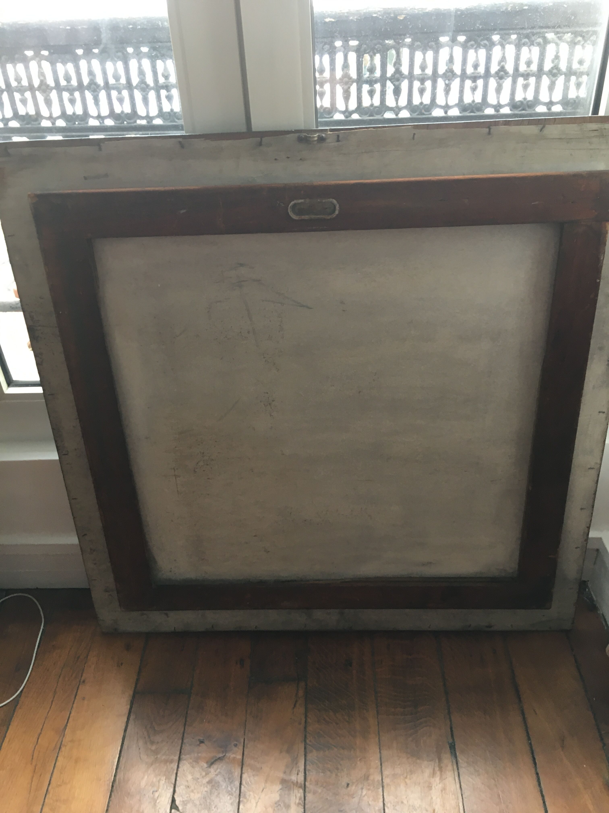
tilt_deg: -36.0
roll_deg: +2.7
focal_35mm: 29
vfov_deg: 61.7
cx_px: 304
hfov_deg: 48.2
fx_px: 680
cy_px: 406
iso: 100
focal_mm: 4.15
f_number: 2.2
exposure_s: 1/33
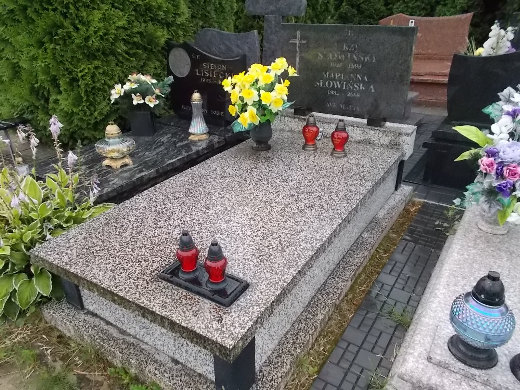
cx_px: 260
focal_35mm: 26
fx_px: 391
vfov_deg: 53.1
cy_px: 195
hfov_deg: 67.3
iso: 400
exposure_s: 1/160
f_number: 8
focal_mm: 4.6
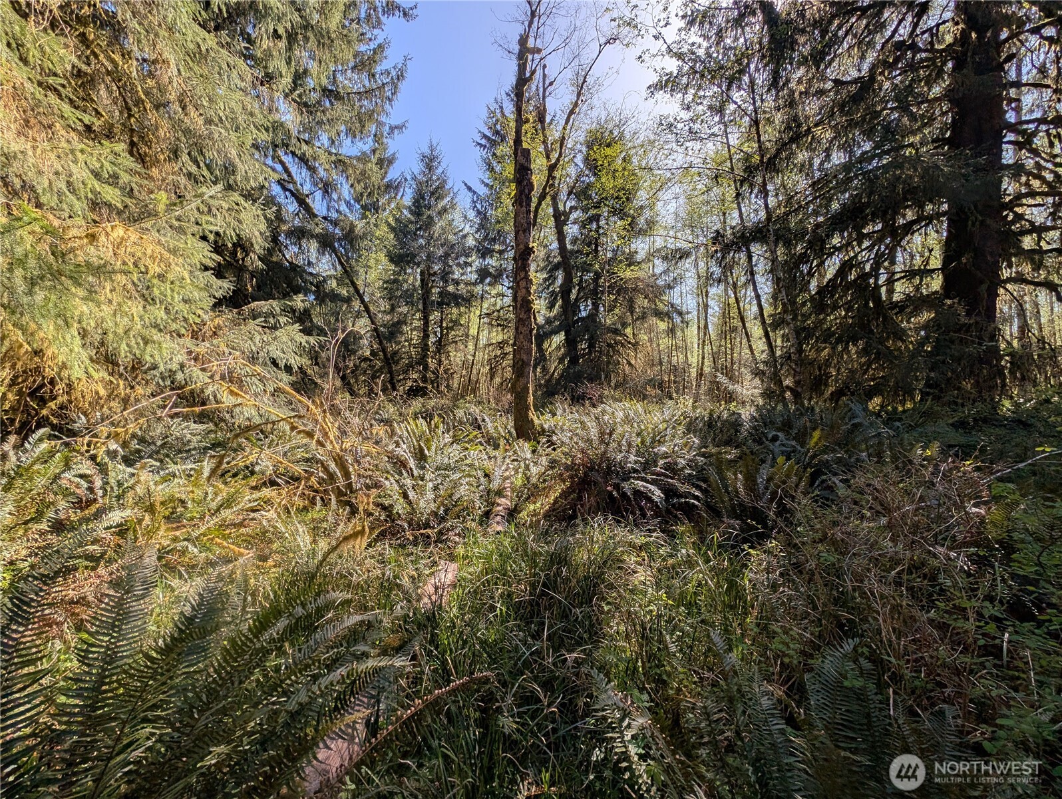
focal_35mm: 12
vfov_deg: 94.6
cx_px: 531
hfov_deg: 110.5
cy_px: 400
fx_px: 369
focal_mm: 2.23
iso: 39
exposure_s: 1/990
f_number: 1.95
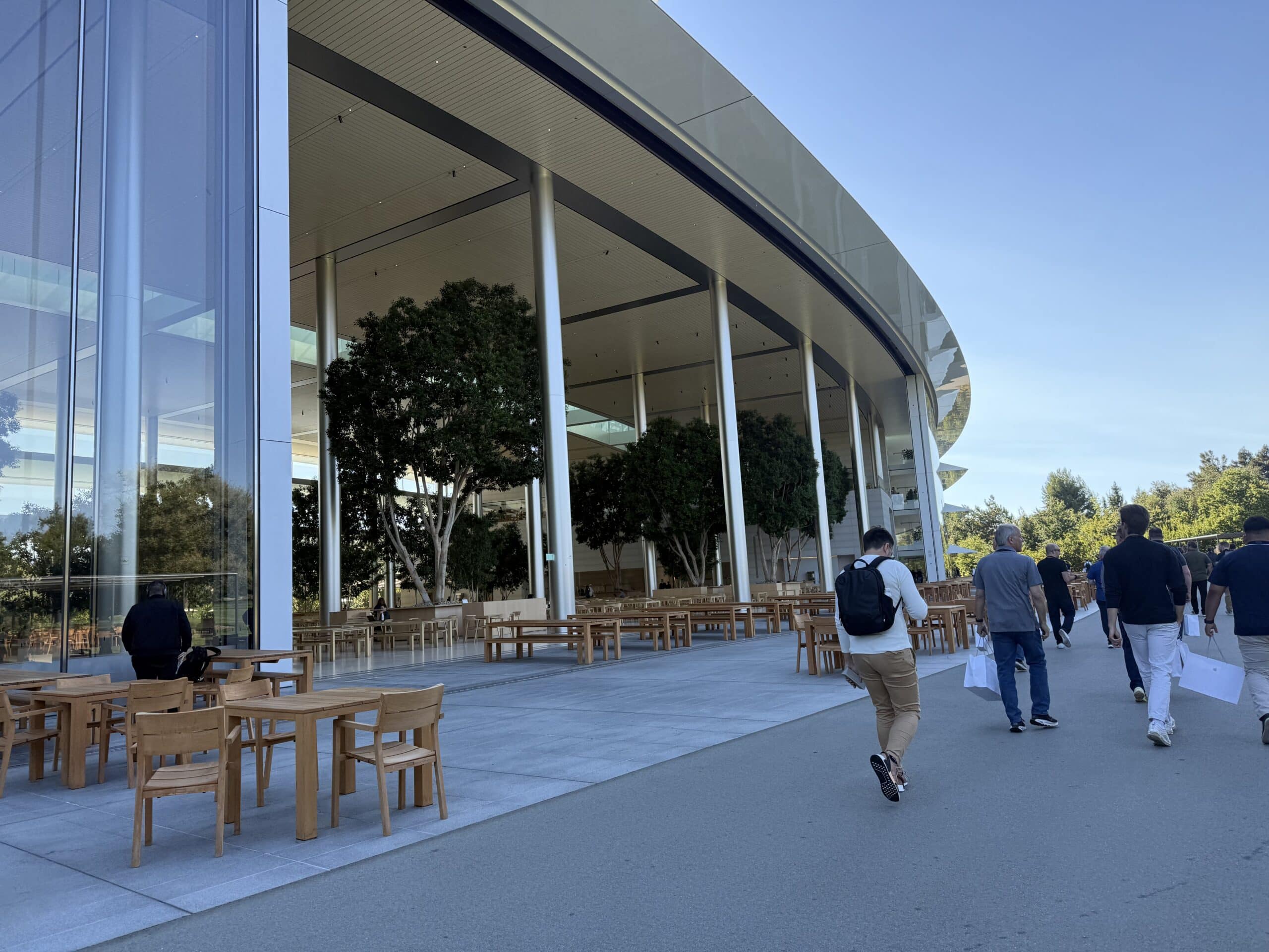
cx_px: 634
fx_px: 880
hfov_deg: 71.6
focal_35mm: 24
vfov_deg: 56.8
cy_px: 476
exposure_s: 1/943
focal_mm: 6.76
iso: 80
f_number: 1.78
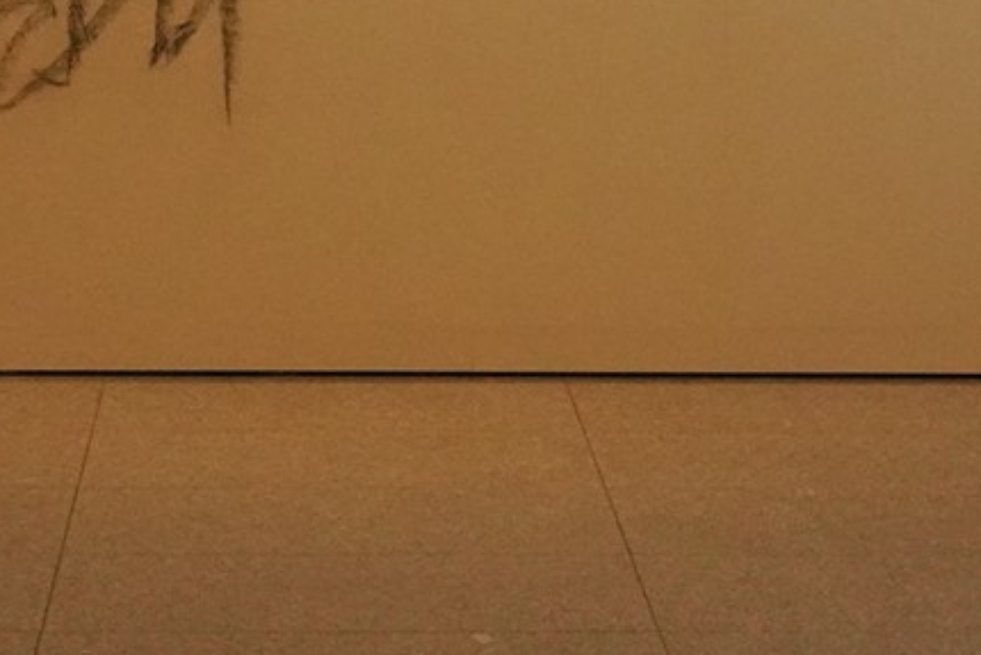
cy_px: -646
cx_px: 283
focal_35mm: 158
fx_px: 4307
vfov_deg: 8.3
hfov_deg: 13.0
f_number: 16
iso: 6400
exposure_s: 1/100
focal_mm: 34
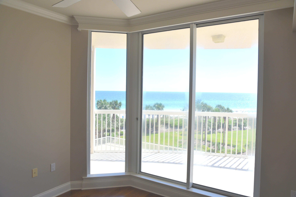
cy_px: 98
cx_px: 148
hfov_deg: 67.4
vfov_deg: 48.0
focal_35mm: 27
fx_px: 222
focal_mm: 27
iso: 200
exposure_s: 1/250
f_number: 8
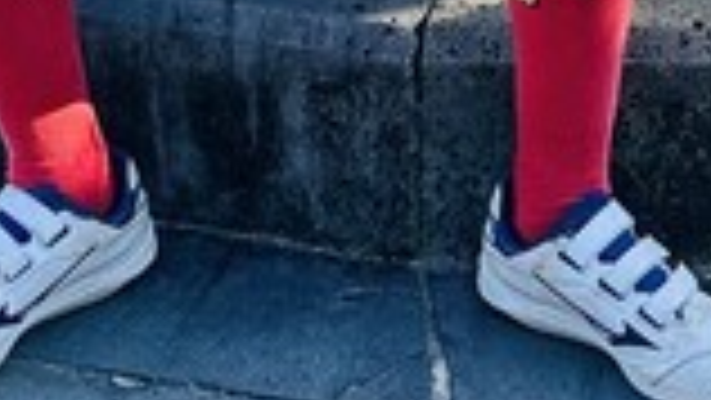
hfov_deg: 16.2
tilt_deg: -4.9
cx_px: 531
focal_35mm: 132
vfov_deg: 7.6
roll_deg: -1.0
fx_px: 2489
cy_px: -926
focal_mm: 6.86
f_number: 1.78
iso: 80
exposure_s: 1/1639
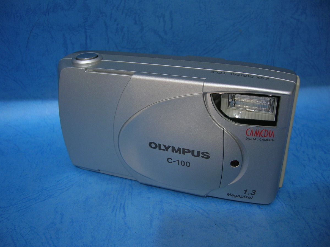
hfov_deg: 54.0
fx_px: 324
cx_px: 165
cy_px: 124
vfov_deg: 41.8
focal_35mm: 34
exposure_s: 1/4.7
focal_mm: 5.7
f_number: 2.9
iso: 50
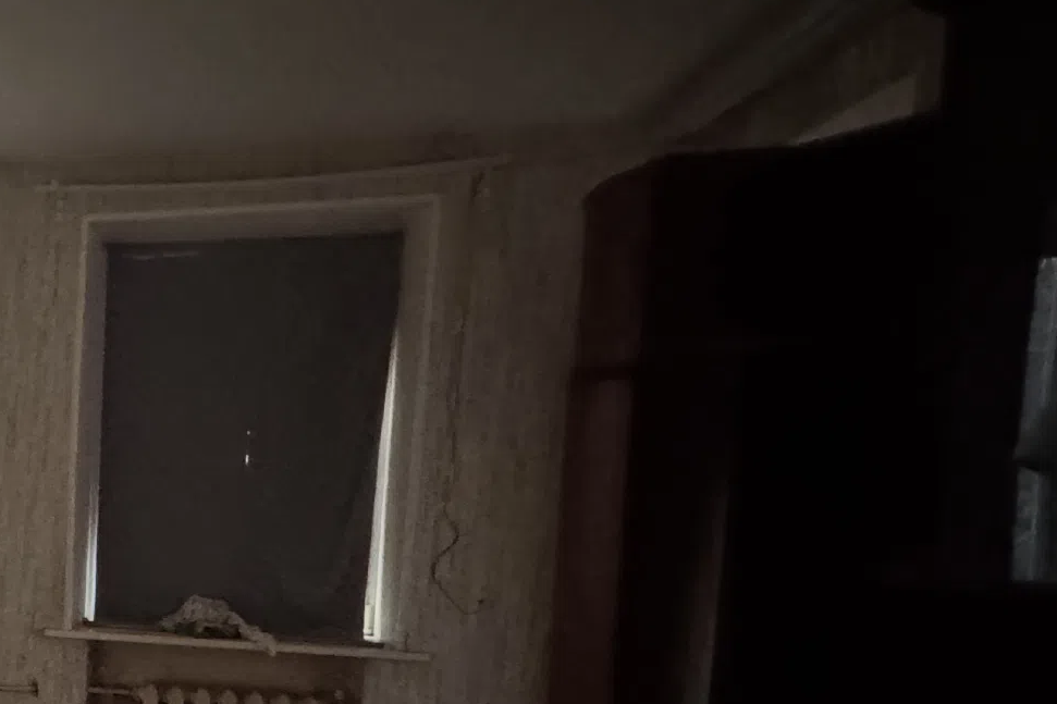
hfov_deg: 40.8
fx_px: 1057
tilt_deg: -5.5
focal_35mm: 36
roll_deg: +0.6
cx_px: -146
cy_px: 584
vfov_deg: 35.4
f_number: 2.2
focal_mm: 2.22
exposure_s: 1/40
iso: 1250
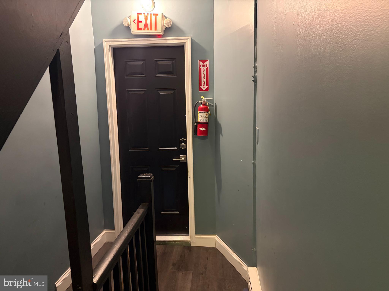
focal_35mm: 26
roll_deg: +1.5
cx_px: 194
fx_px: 292
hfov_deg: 67.3
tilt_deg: -7.7
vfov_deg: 53.1
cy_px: 146
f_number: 1.6
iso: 640
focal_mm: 5.96
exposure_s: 1/30
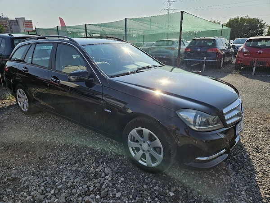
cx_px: 135
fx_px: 179
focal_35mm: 23
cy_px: 102
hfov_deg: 73.9
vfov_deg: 58.9
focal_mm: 5.4
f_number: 1.8
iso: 25
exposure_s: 1/2000
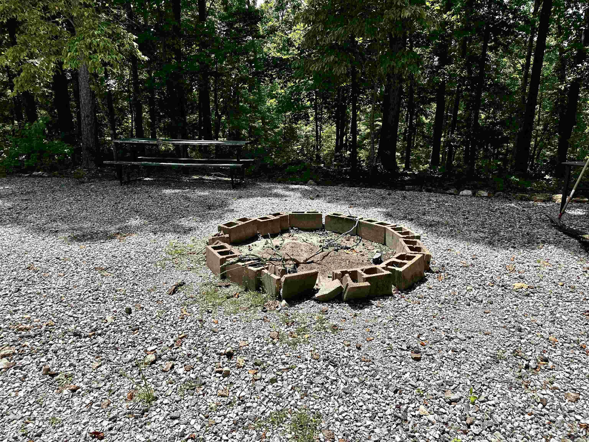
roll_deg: -0.5
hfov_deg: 71.6
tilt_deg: -14.6
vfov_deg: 56.8
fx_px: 408
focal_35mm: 24
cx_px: 294
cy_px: 221
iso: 80
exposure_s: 1/3472
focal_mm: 6.86
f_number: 1.78
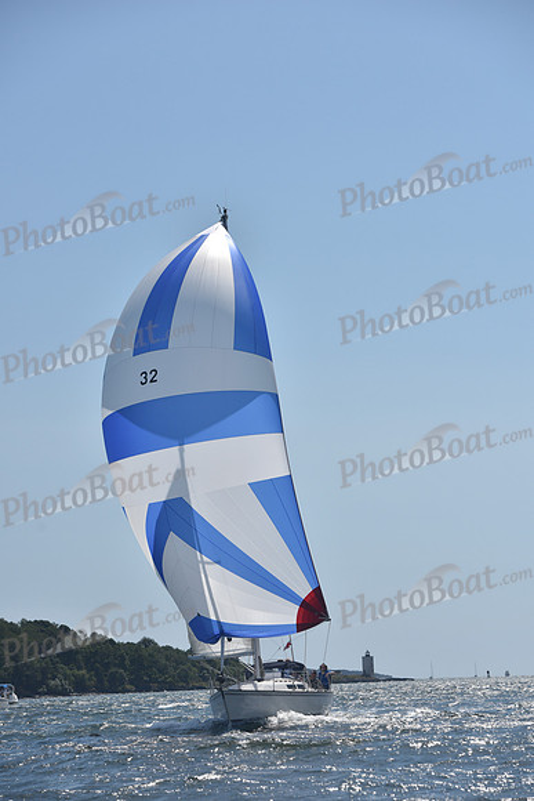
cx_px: 267
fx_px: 2579
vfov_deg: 17.6
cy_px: 400
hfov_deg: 11.8
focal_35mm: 116
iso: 250
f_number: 6.3
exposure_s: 1/1250
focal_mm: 116
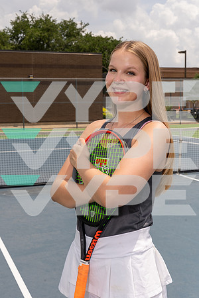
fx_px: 431
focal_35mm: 52
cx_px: 100
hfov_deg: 26.0
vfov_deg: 38.2
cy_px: 149
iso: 100
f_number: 11
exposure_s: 1/250
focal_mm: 52
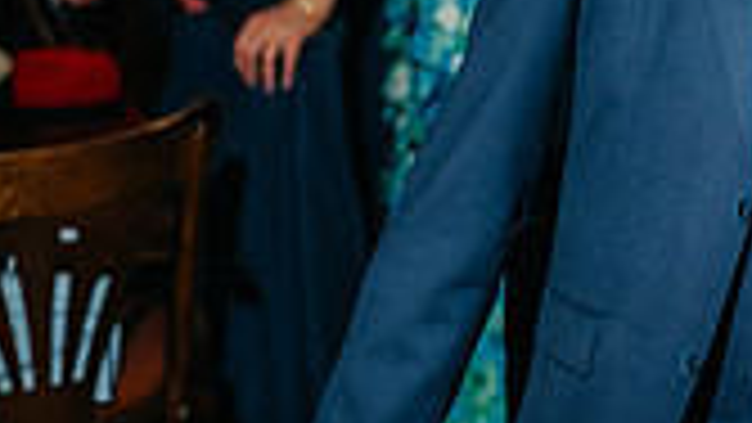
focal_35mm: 127
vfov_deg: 9.3
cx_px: 1108
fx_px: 2533
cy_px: -209
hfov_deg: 15.6
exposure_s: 1/200
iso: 400
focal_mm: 35
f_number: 2
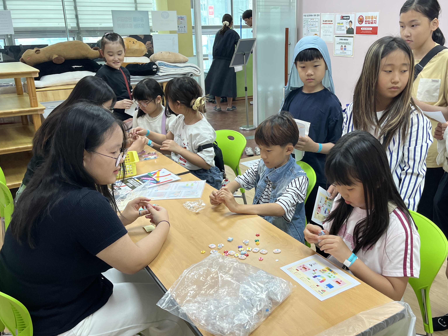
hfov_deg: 53.7
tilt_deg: -18.6
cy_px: 169
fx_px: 440
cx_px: 261
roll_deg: +0.5
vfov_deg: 41.8
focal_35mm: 34
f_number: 1.6
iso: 80
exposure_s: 1/120
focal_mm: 5.1
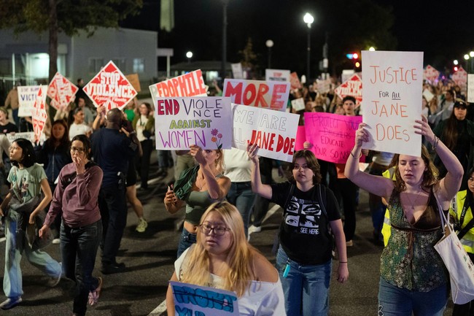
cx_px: 237
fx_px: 461
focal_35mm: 35
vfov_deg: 37.8
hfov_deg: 54.4
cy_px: 158
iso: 6400
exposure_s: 1/500
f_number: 1.4
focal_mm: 35
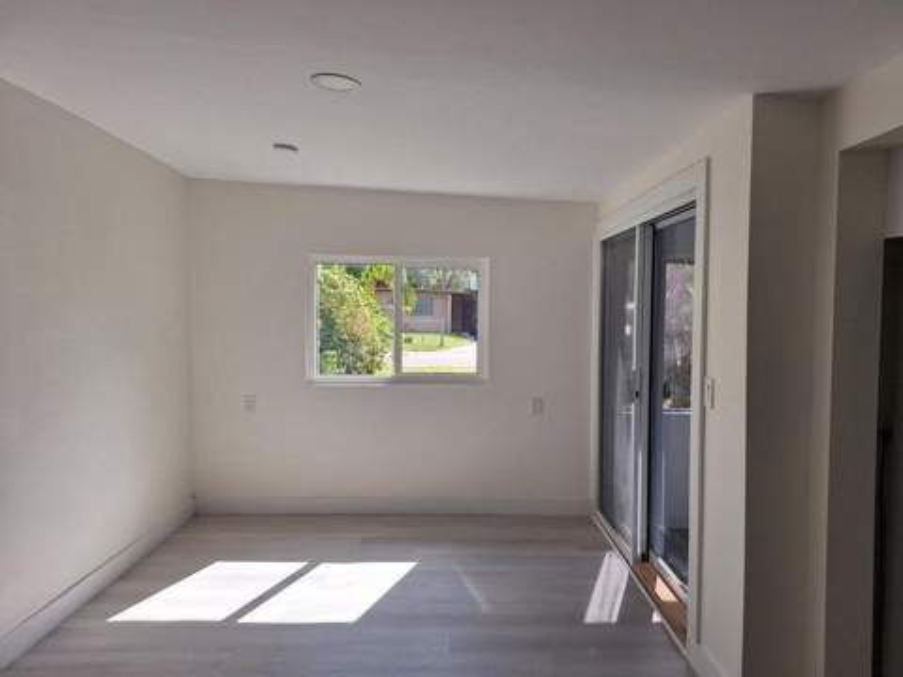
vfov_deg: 58.9
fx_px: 600
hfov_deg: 73.9
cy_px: 338
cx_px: 452
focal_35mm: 23
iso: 40
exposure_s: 1/548
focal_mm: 5.54
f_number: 1.8
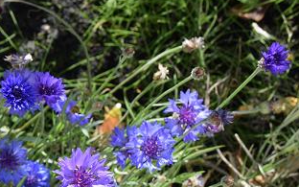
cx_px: -102
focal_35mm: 141
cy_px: 199
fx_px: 1149
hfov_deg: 14.2
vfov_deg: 9.2
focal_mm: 32
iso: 280
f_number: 8
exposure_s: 1/250
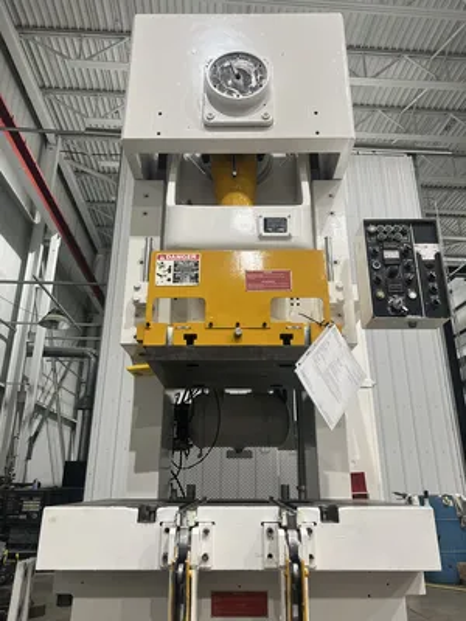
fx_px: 467
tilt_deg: +20.9
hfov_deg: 53.1
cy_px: 310
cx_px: 233
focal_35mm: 26
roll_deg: -1.4
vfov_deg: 67.3
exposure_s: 1/60
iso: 80
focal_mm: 5.7
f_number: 1.5
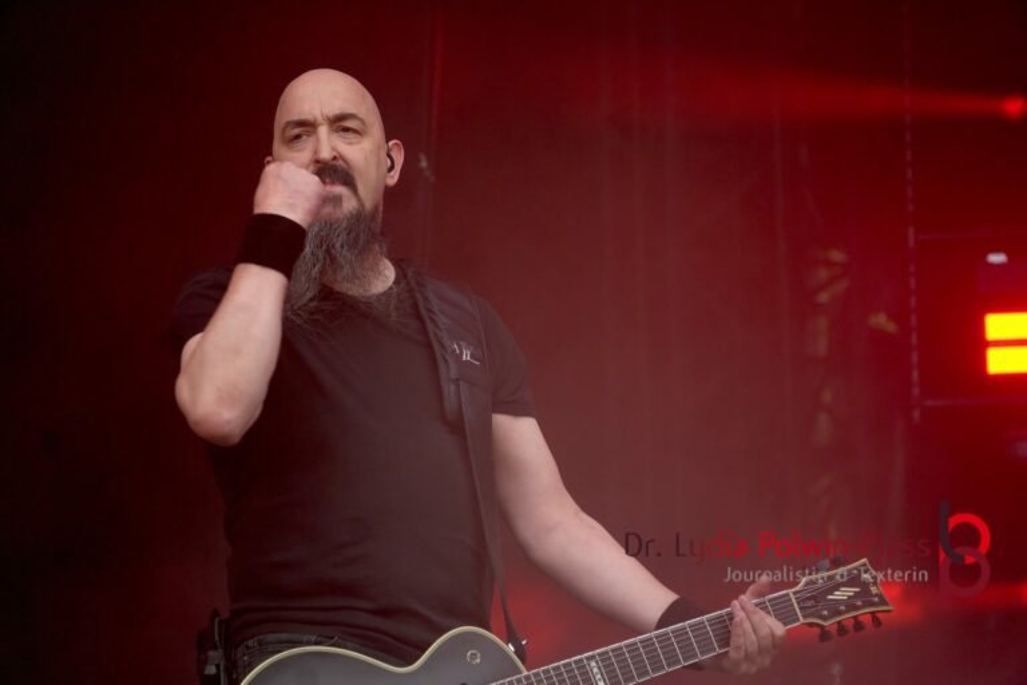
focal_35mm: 207
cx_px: 514
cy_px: 342
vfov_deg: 6.6
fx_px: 5905
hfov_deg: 9.9
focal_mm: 138
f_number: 5.6
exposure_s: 1/250
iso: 500
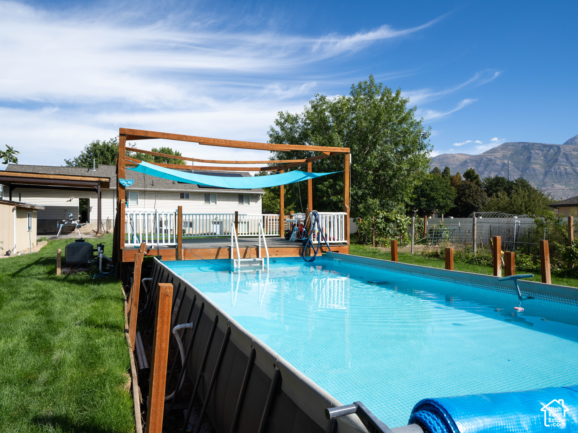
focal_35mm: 24
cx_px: 289
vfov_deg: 57.2
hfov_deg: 72.1
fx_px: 397
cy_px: 216
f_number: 11
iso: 160
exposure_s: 1/200
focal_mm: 22
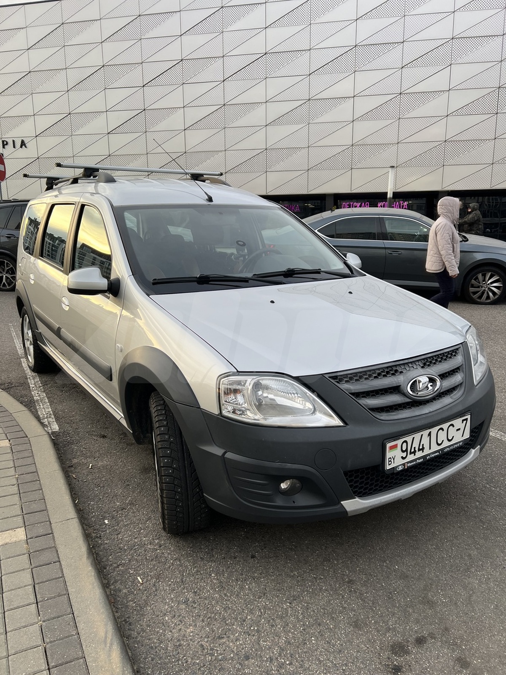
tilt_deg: -11.6
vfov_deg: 67.3
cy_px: 338
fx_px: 507
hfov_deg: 53.1
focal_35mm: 26
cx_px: 253
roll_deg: +0.2
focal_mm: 5.7
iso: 40
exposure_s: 1/258
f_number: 1.5
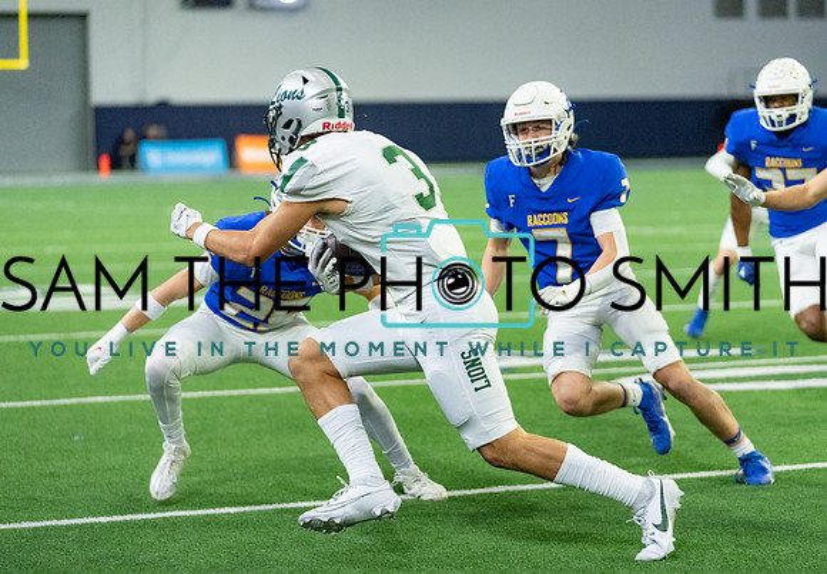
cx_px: 477
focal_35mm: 140
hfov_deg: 14.5
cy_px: 318
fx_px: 3254
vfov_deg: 10.1
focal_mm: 117
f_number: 2.8
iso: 5000
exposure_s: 1/1250
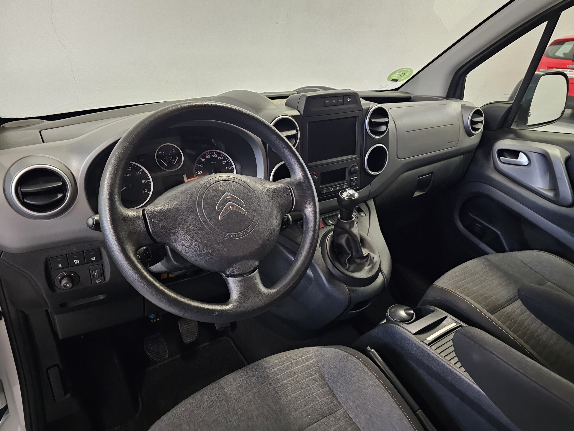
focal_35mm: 23
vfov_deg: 58.9
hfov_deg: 73.9
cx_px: 287
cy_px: 216
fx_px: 381
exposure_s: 1/20
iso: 1250
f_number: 1.7
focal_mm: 6.3
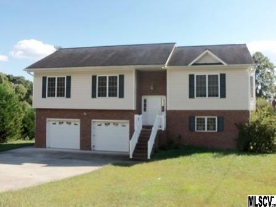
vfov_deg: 38.7
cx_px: 138
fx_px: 295
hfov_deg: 50.1
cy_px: 104
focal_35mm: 37
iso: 64
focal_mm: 6.7
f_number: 3.6
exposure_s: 1/500
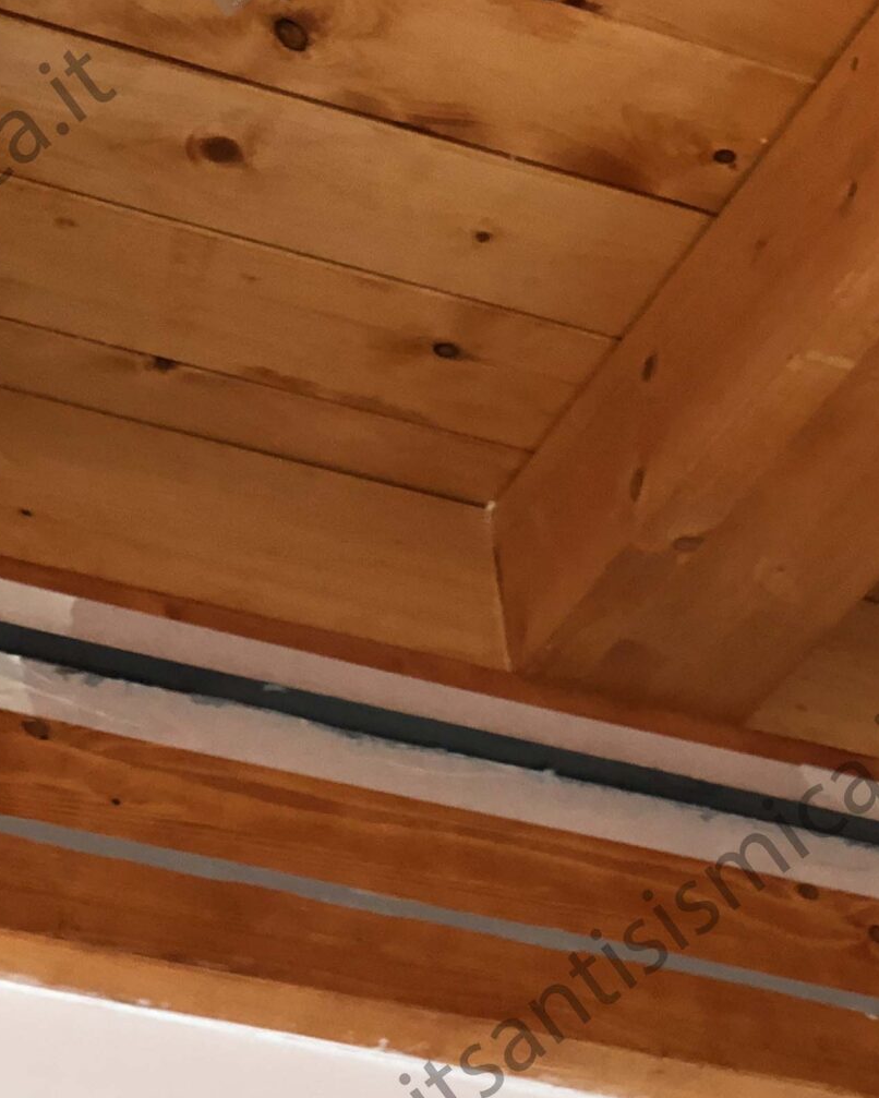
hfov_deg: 12.0
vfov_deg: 14.7
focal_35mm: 129
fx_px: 4194
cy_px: 1028
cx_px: 559
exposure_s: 1/40
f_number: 2.4
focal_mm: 6
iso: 100
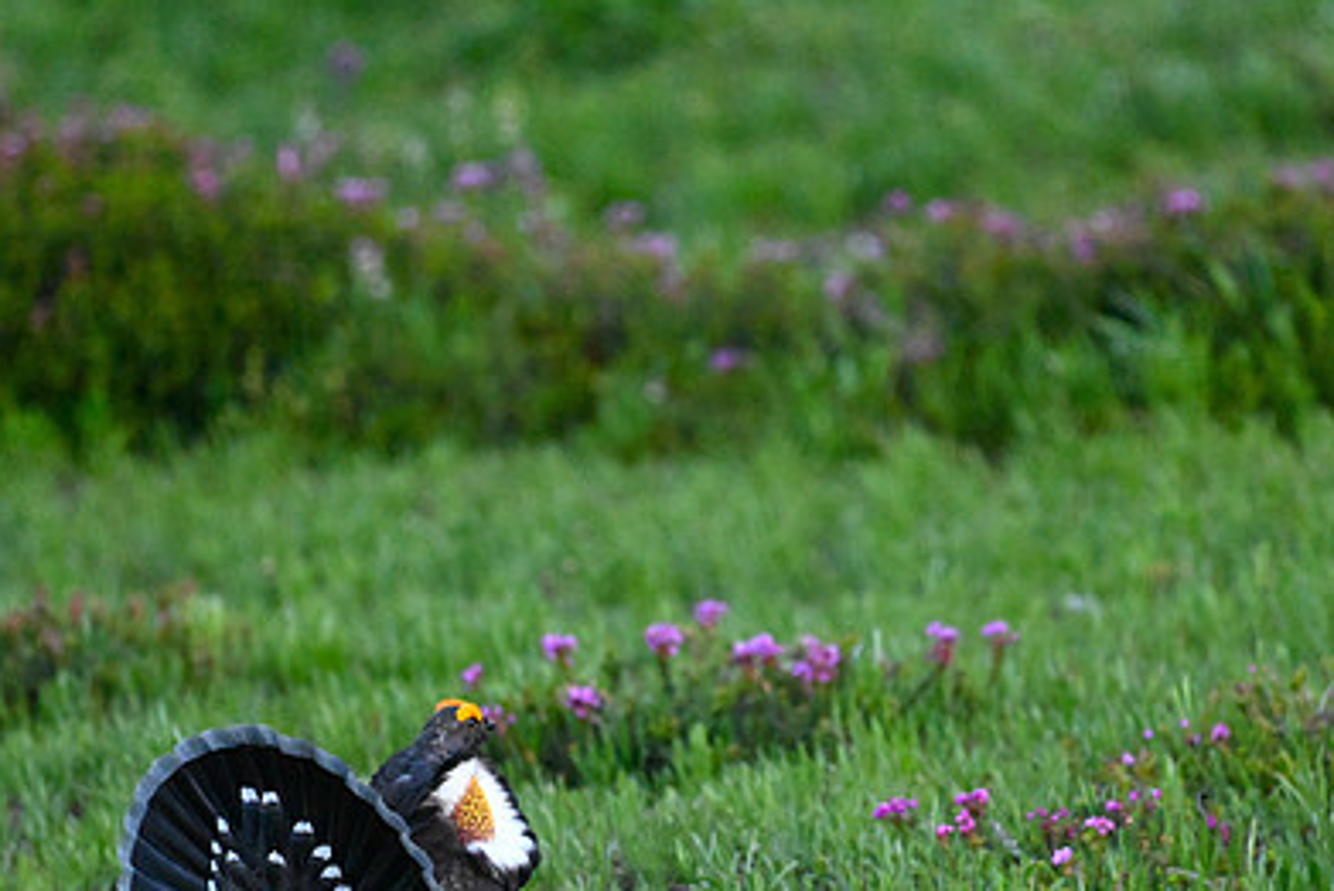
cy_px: 626
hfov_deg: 1.7
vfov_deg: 1.2
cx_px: 679
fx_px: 44036
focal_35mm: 1188
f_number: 6.3
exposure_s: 1/800
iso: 16000
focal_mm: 800
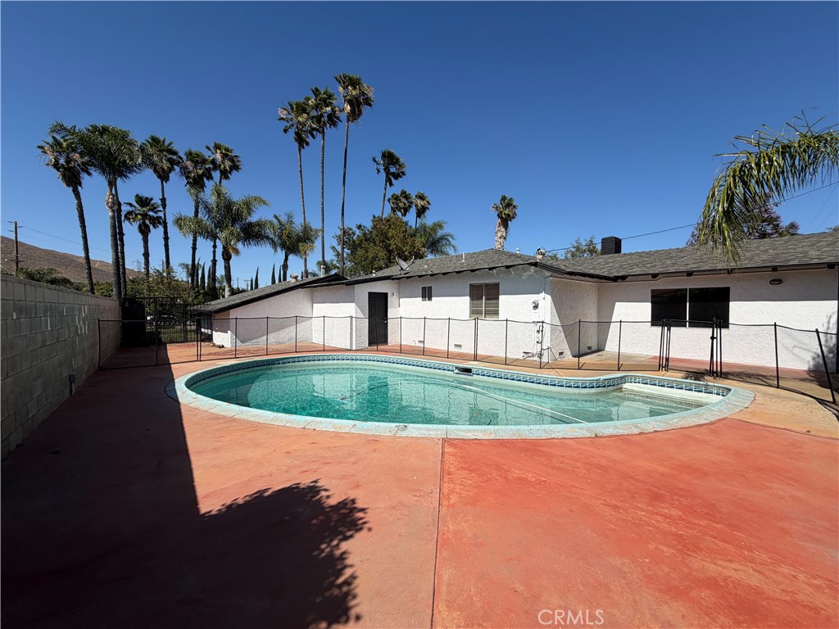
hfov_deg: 102.1
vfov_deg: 85.7
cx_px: 420
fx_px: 339
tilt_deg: -1.3
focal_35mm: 14
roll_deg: +0.6
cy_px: 314
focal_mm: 2.22
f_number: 2.2
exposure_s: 1/1145
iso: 20
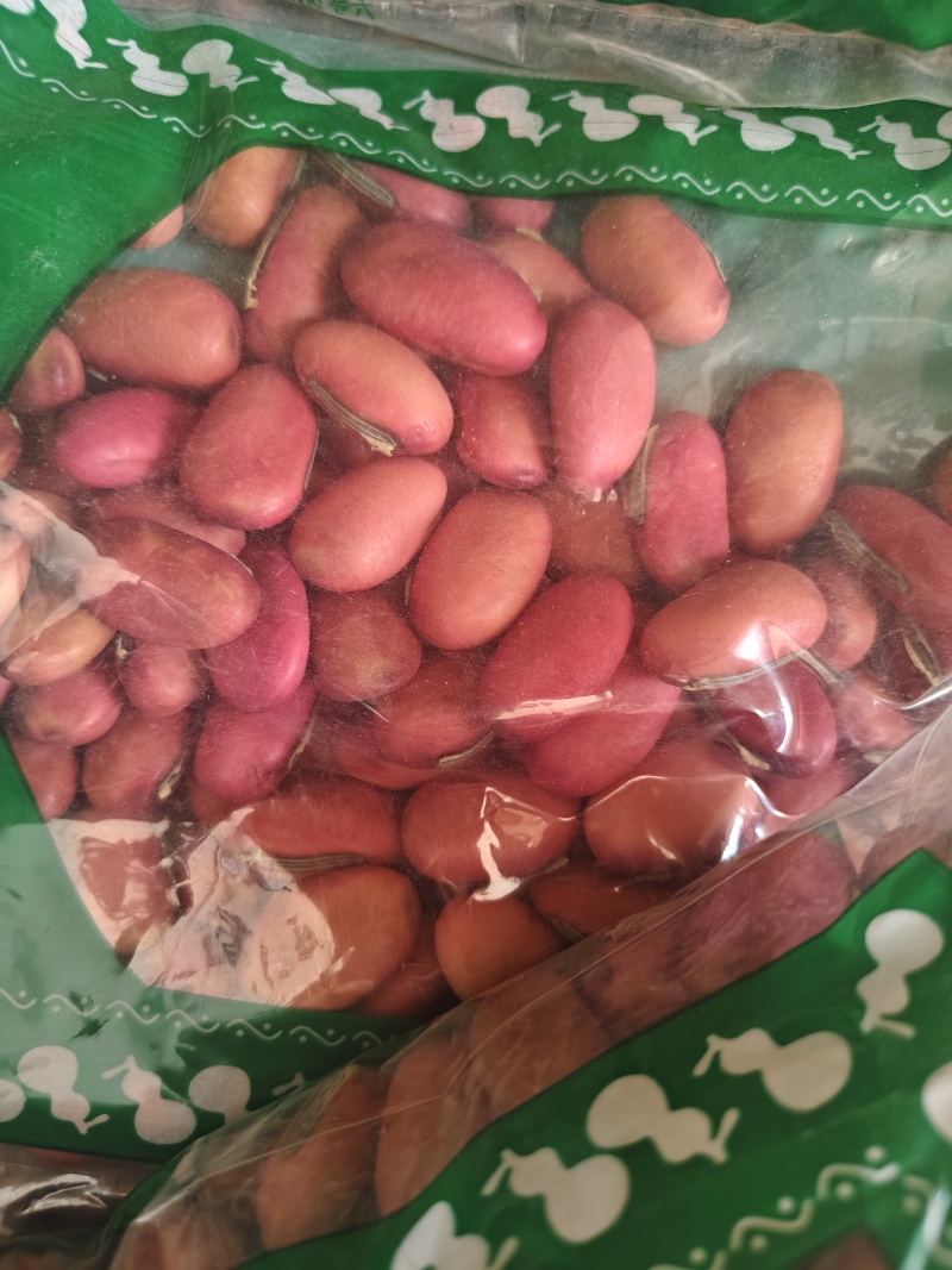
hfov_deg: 58.9
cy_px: 635
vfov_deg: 73.9
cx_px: 476
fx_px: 844
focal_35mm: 23
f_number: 1.88
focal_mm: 5.56
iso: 955
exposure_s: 1/100
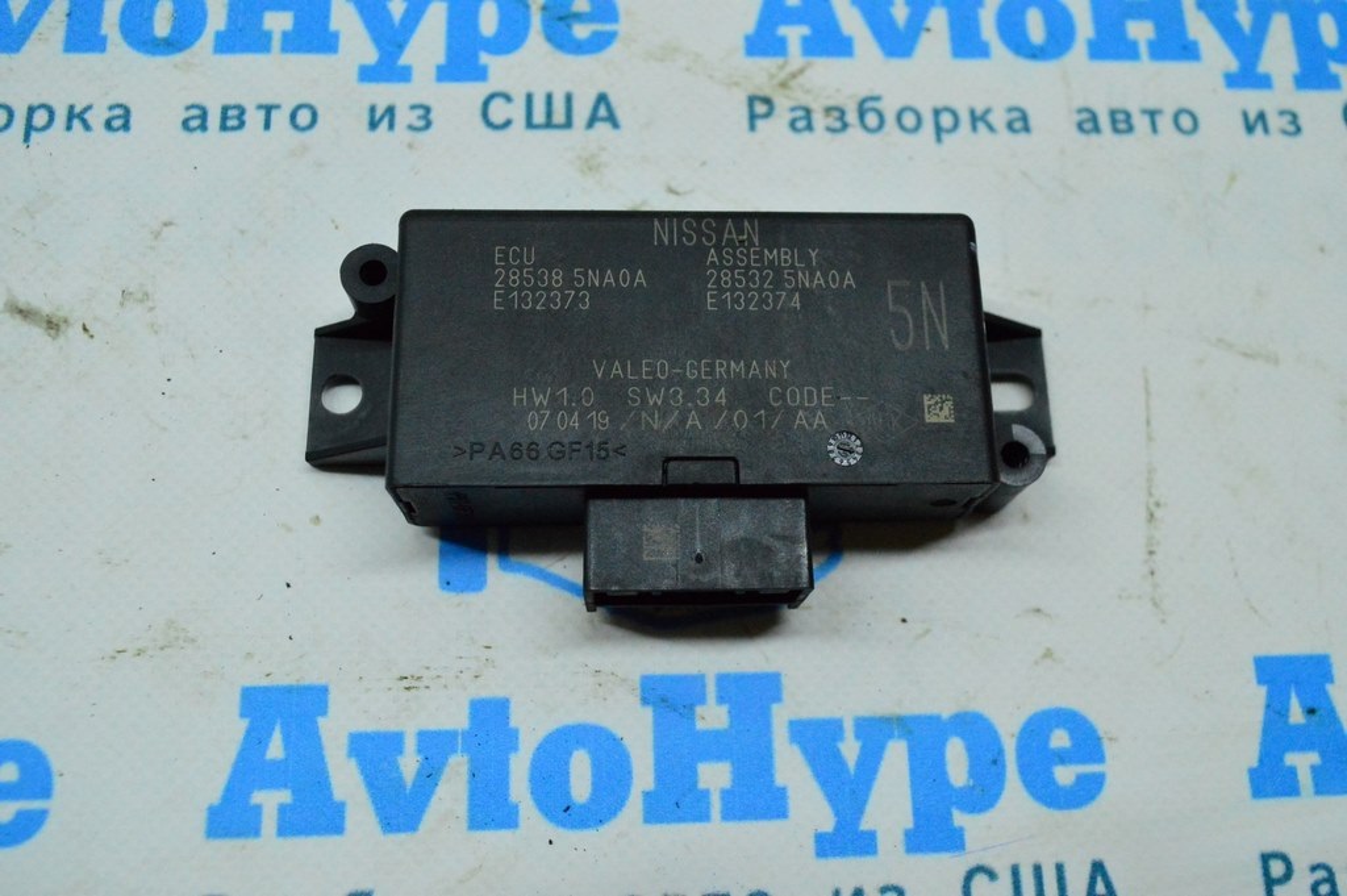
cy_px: 448
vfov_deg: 38.3
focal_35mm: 34
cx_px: 674
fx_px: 1290
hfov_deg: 55.1
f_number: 6.3
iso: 6400
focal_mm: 23
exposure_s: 1/640
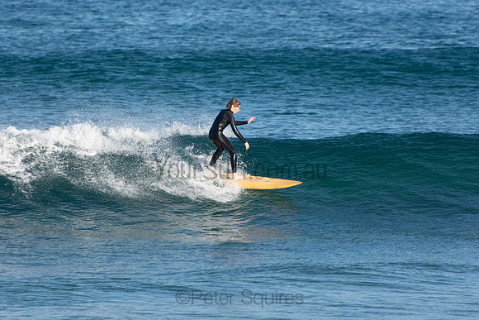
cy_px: 160
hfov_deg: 3.4
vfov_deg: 2.3
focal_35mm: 600
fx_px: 7985
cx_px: 240
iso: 280
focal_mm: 400
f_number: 5.6
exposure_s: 1/1000
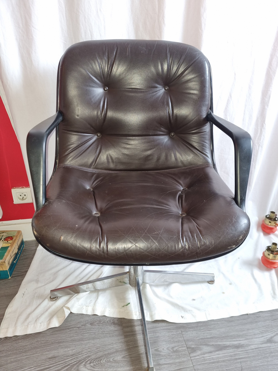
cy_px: 186
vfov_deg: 67.3
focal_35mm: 26
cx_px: 139
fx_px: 278
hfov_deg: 53.1
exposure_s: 1/33
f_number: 1.8
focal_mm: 5.4
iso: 85
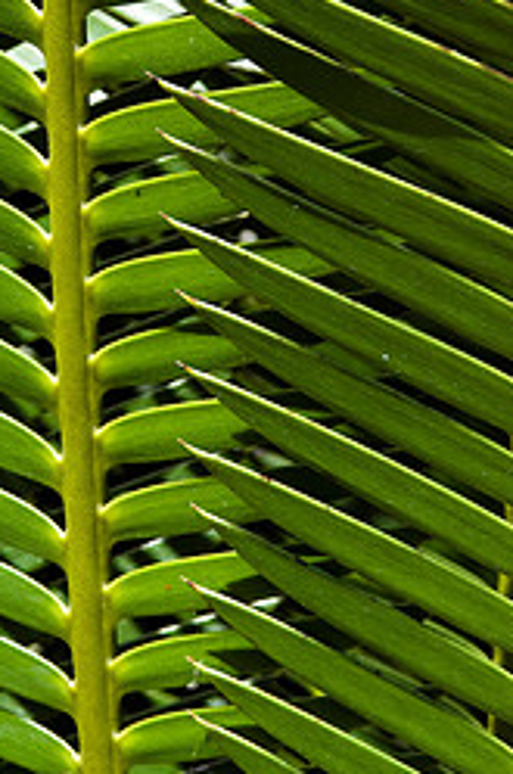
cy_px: 159
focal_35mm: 285
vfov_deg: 7.2
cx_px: 51
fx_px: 6115
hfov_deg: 4.8
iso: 200
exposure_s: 1/80
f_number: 11
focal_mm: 105
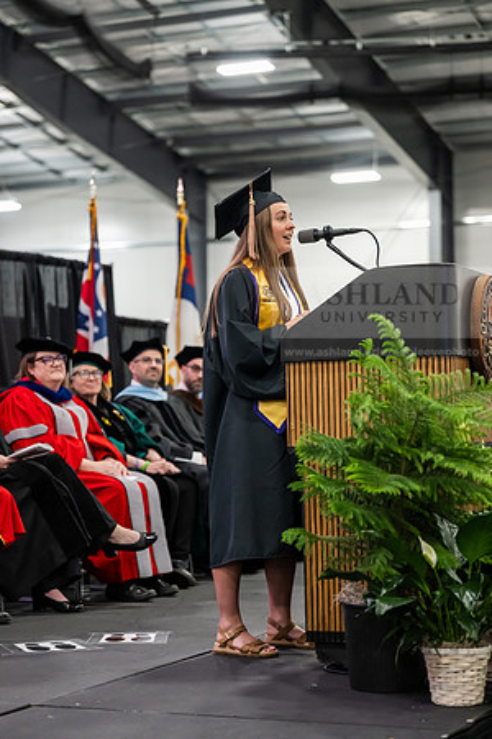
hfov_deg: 17.7
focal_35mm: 77
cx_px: 246
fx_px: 1578
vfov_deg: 26.3
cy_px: 370
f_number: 2.8
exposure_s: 1/200
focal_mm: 77
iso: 2500
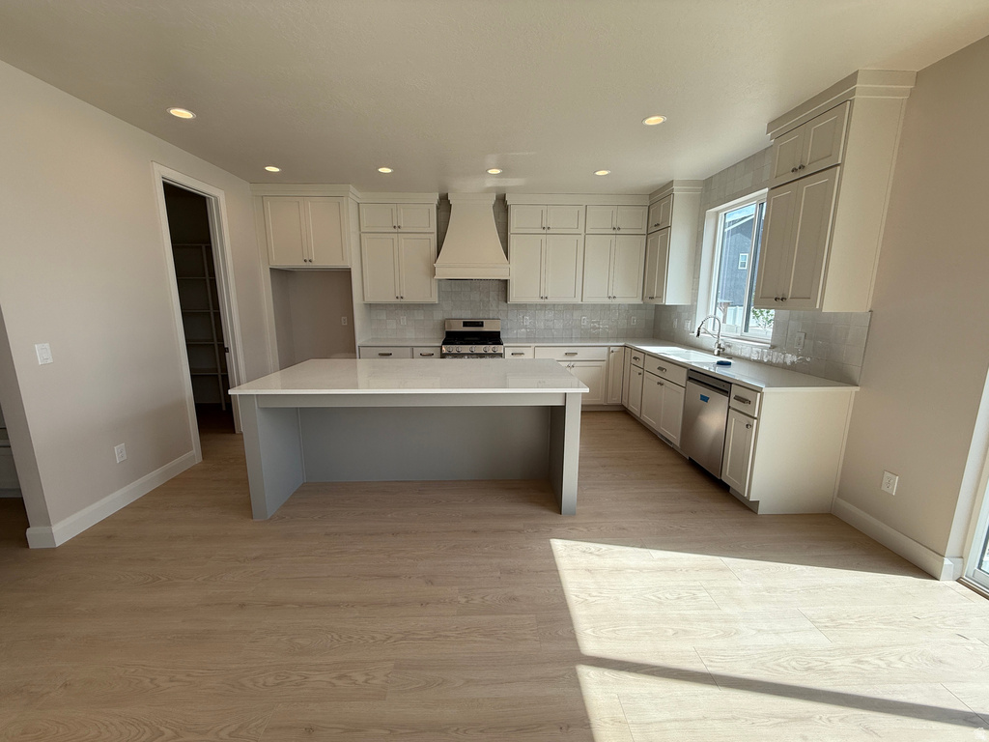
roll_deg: -0.1
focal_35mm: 14
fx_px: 400
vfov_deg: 85.7
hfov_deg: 102.1
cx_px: 494
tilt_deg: -9.6
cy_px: 371
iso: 50
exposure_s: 1/289
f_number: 2.2
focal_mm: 2.22
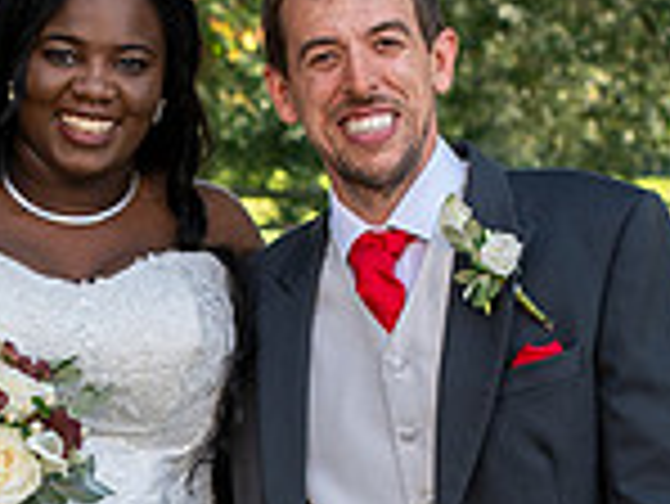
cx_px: 78
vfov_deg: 7.1
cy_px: 549
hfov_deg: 9.5
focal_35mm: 208
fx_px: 4029
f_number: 4
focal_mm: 35
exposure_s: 1/160
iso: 100
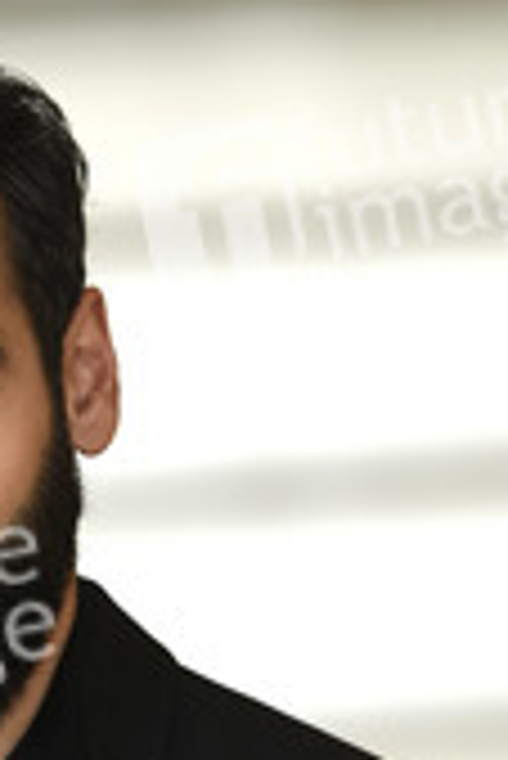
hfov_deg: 2.9
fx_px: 10100
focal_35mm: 478
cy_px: 859
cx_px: -45
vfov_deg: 4.3
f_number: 3.5
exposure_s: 1/320
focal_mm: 135
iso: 400
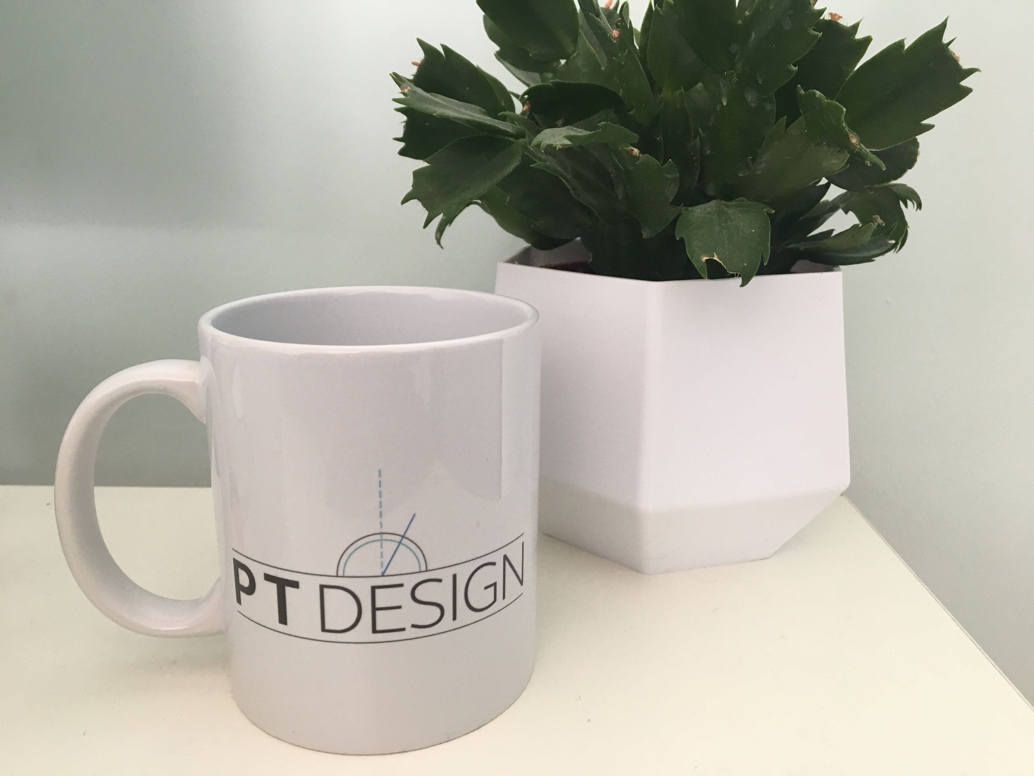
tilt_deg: -13.1
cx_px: 517
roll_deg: -1.4
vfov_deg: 48.2
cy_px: 388
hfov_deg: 61.7
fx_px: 866
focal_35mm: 29
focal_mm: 4.15
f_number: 2.2
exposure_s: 1/33
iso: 50
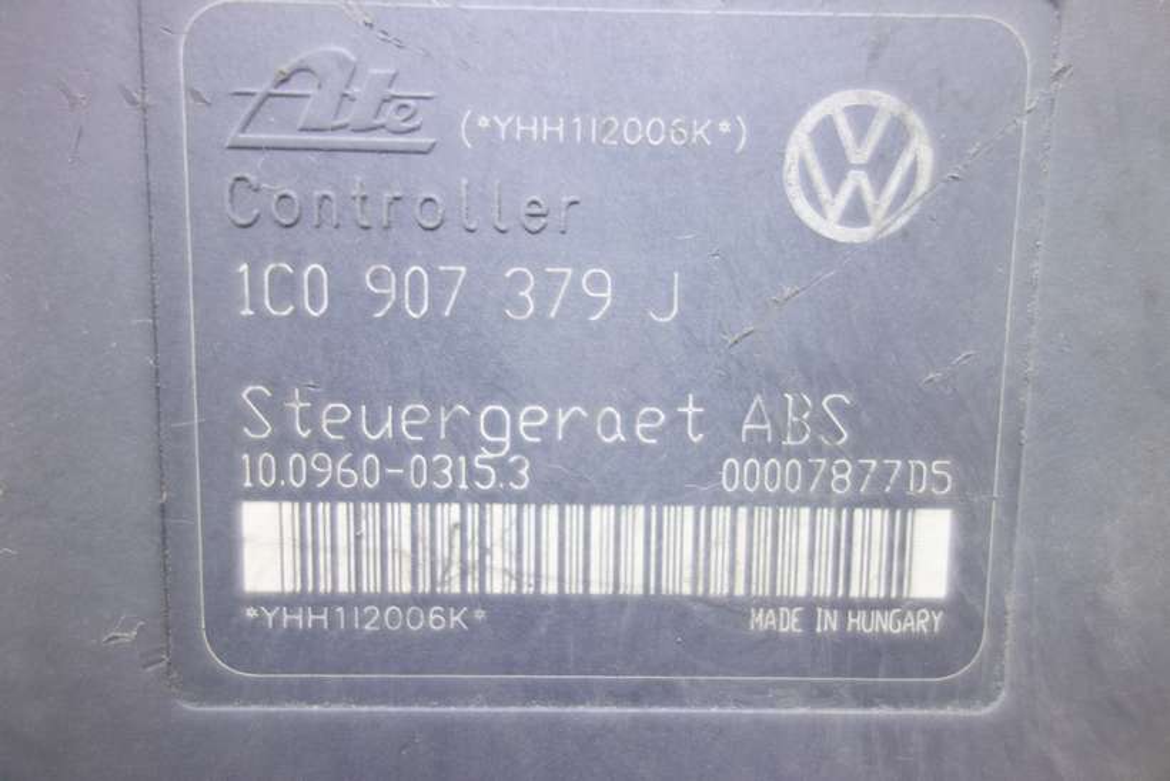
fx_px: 910
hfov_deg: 65.5
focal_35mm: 28
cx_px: 585
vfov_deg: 46.4
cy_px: 390
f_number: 1.8
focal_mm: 10.4
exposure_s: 1/30
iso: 160
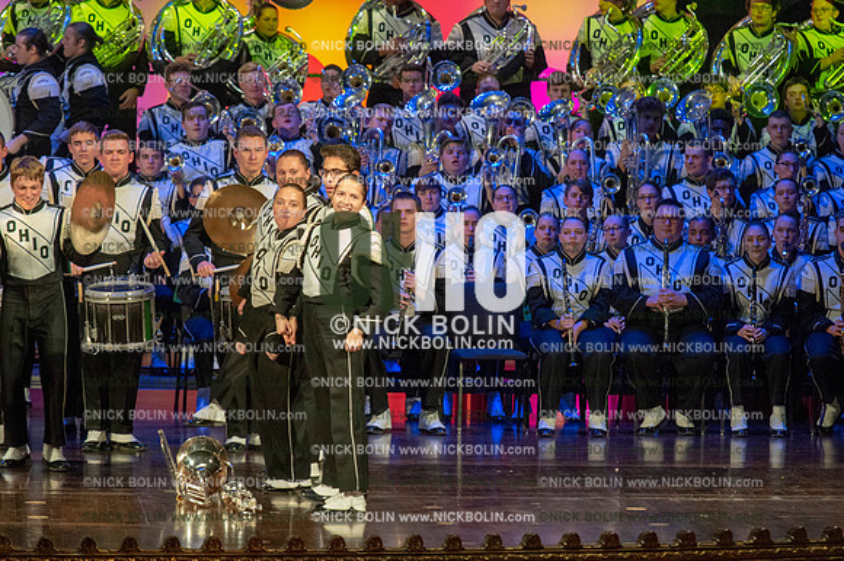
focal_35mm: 240
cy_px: 280
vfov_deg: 5.7
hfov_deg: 8.6
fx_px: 5623
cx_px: 422
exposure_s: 1/250
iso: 8000
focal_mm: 240
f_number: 5.6
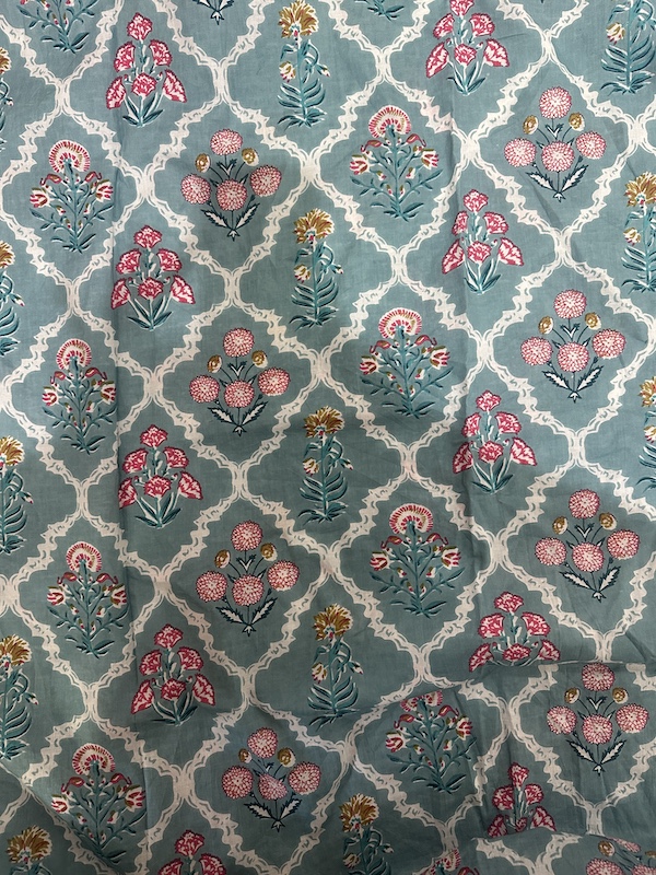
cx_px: 328
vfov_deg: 71.6
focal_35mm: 24
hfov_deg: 56.8
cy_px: 438
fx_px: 606
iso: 320
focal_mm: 6.86
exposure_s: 1/50
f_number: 1.78
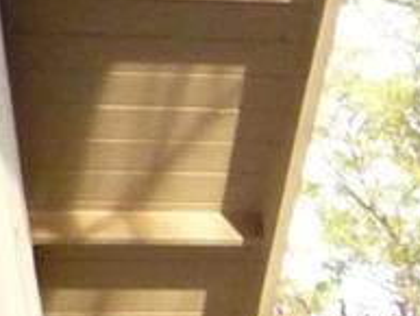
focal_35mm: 194
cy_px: 1190
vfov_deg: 6.4
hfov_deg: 8.5
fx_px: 2355
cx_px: 1282
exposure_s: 1/125
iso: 400
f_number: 4
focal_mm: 4.1
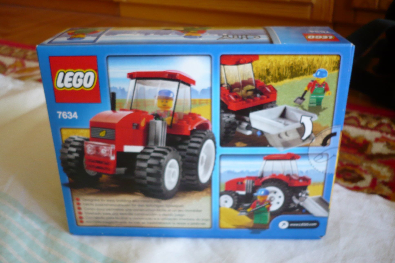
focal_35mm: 37
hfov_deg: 51.9
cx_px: 194
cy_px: 142
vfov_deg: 35.9
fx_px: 406
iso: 160
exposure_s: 1/30
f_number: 2.8
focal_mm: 5.8
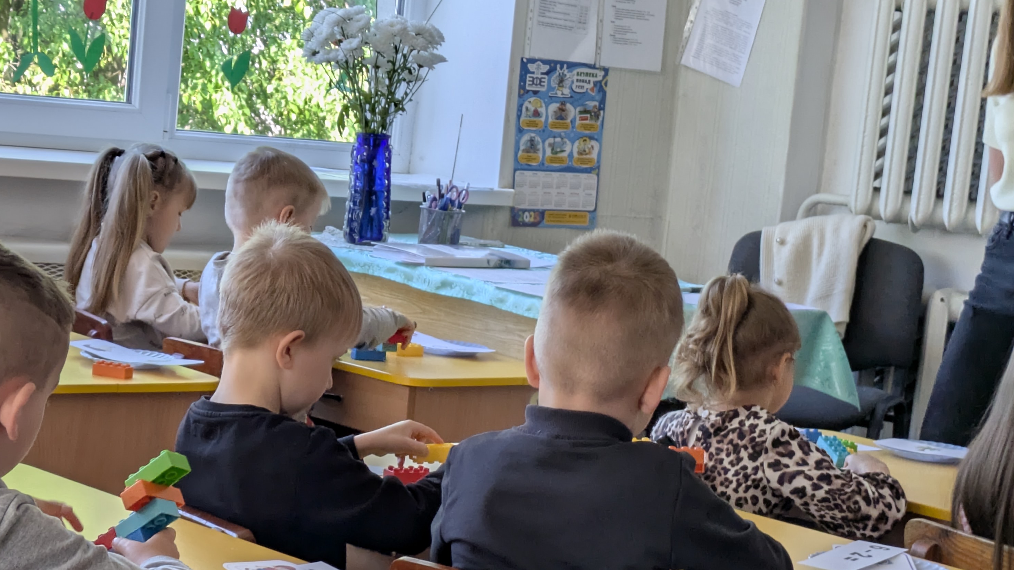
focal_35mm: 87
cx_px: 389
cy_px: 395
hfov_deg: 24.4
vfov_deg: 13.9
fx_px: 2339
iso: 43
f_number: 1.89
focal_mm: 5.43
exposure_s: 1/119
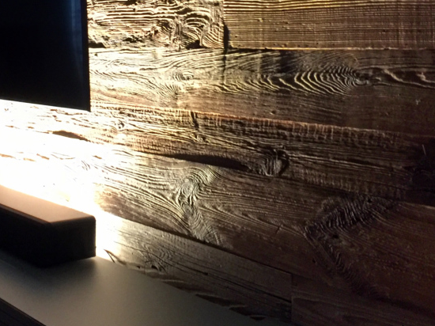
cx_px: 96
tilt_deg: +1.1
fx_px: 678
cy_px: 56
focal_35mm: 54
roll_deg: -1.5
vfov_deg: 26.4
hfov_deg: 34.6
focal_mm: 4.15
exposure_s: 1/4
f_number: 2.2
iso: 160
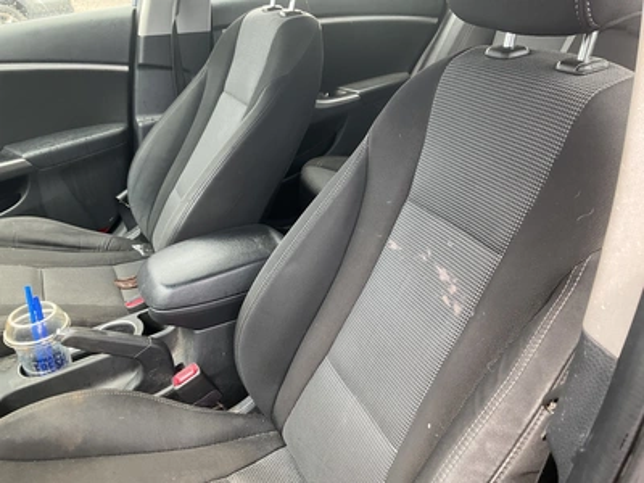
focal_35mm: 29
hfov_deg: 61.7
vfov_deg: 48.2
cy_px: 242
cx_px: 322
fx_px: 540
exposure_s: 1/122
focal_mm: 3
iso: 50
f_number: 1.8
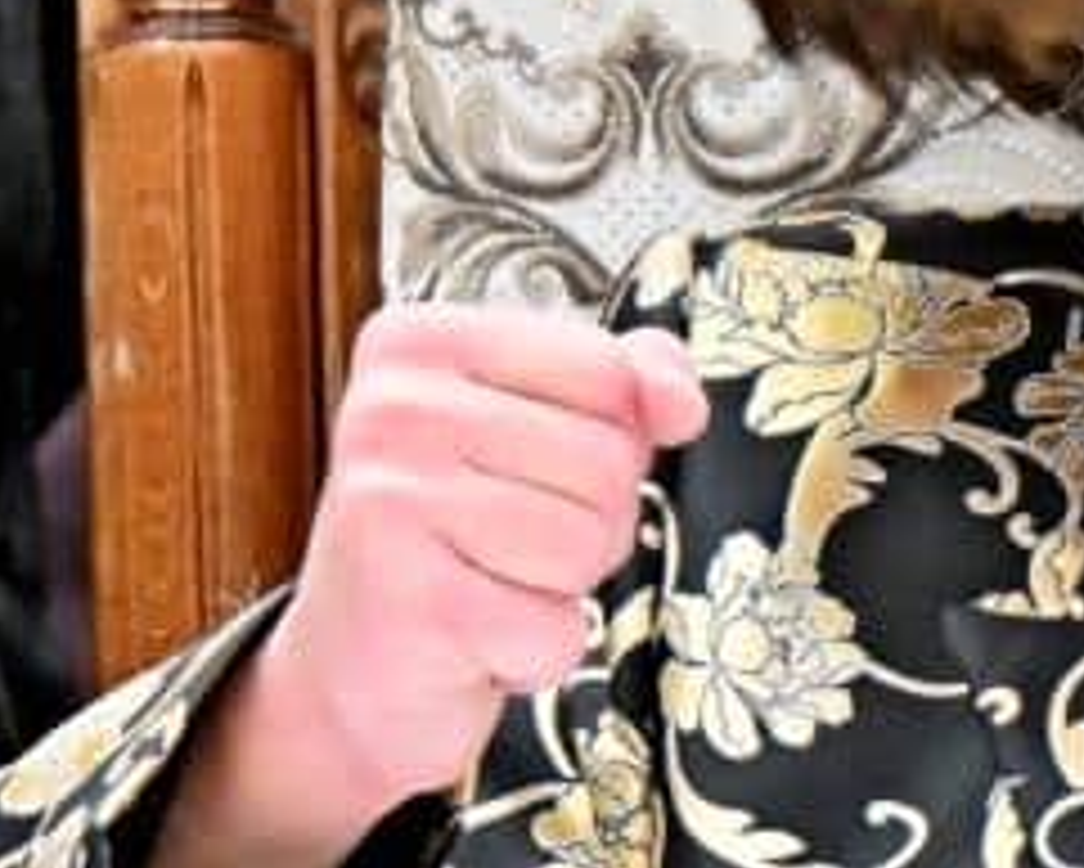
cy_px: -254
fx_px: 107326
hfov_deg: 0.6
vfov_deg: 0.5
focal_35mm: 3344
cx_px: 1534
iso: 1600
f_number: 6.3
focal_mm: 560
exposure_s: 1/400
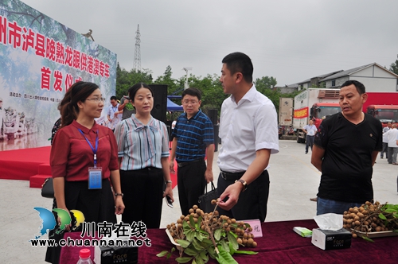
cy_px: 132
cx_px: 199
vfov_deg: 39.9
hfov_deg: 57.3
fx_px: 364
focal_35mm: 33
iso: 200
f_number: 7.1
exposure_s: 1/200
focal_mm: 22
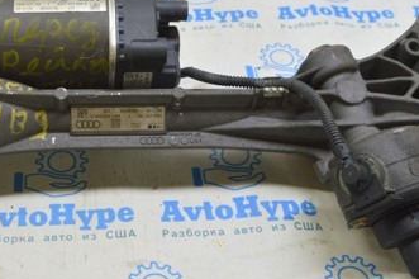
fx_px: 709
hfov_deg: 32.4
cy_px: 129
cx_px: 110
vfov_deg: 22.2
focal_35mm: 61
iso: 400
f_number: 5.6
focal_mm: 21
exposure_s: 1/20
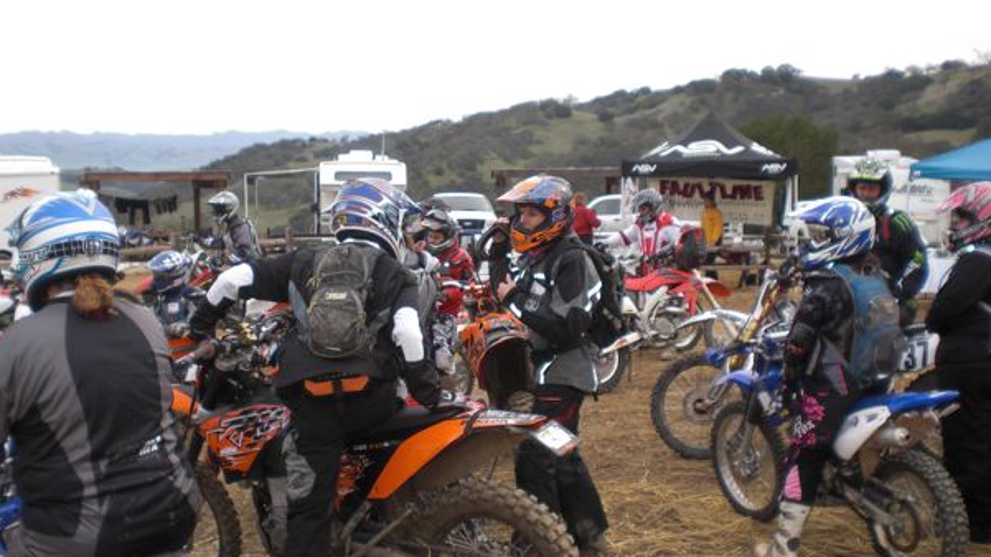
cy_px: 279
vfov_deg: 27.1
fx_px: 1156
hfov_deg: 46.4
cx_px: 470
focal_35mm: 44
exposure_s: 1/320
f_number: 3.1
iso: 64
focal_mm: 6.3
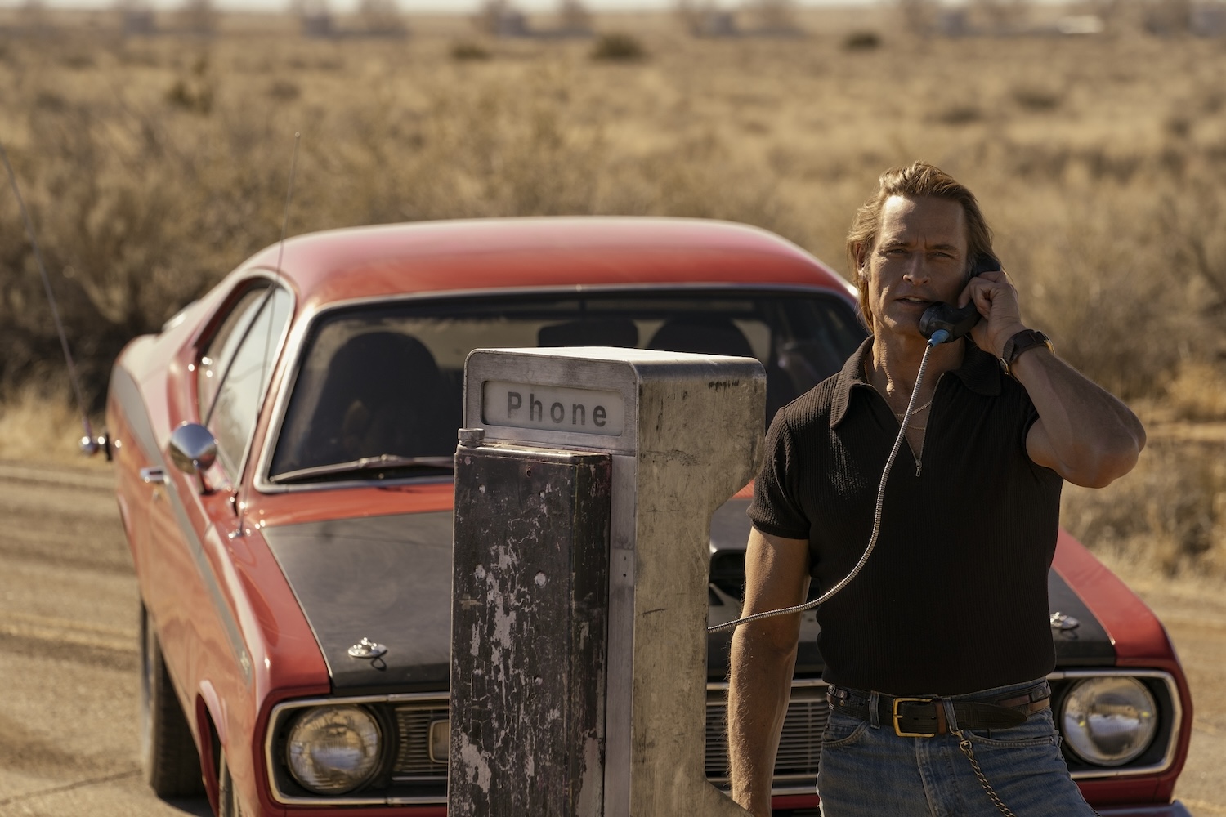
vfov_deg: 8.5
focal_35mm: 162
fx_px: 5517
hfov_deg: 12.7
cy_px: 408
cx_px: 613
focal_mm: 162
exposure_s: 1/400
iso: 800
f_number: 6.3
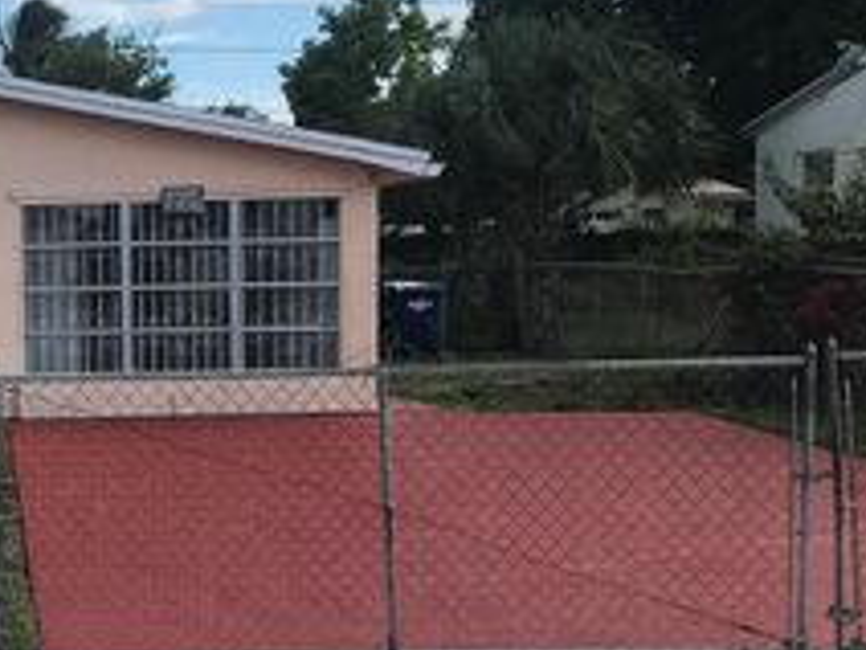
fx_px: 1651
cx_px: -110
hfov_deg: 26.8
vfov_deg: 22.2
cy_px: 386
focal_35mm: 66
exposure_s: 1/1709
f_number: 1.8
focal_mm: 3.99
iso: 20
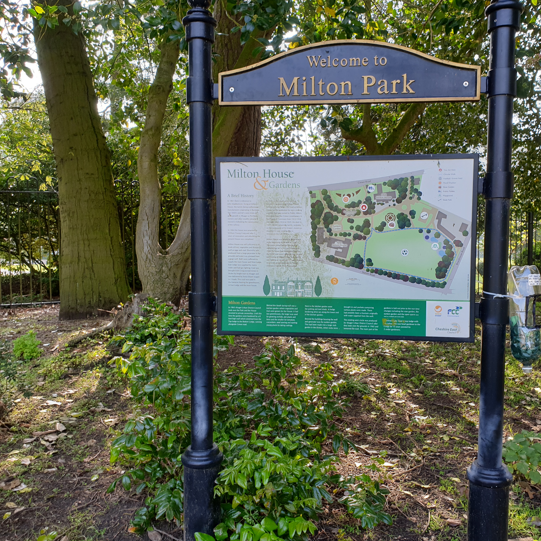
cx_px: 314
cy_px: 270
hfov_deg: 52.3
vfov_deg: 52.5
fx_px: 548
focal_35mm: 31
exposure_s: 1/173
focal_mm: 4.3
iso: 50
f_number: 2.4
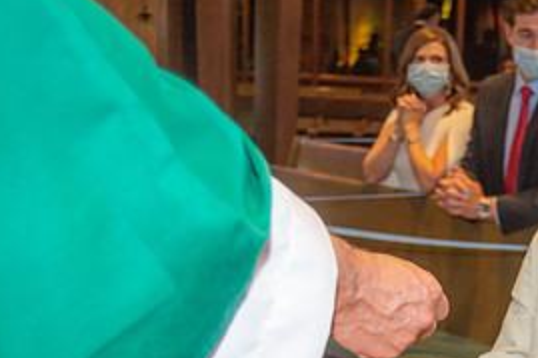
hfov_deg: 24.2
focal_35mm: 82
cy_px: 306
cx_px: 462
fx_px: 1225
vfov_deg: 16.5
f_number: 5
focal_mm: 38
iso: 1600
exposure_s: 1/200
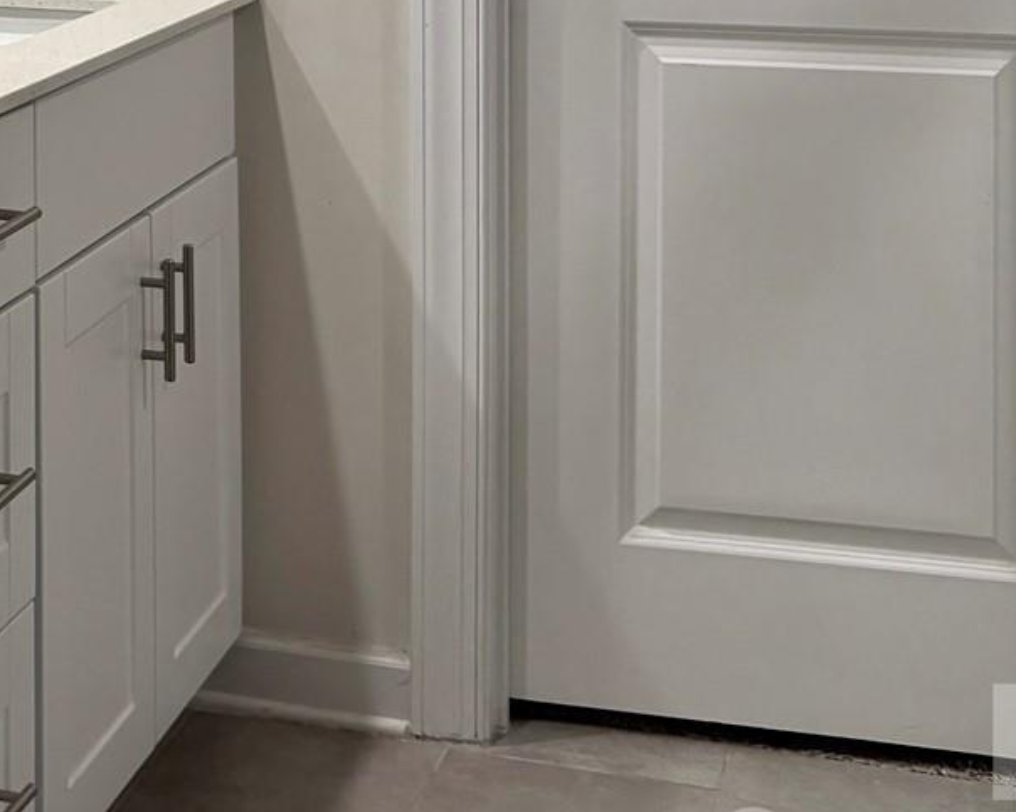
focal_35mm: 86
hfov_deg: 20.8
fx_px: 2586
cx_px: -193
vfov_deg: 16.7
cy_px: -277
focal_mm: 5.96
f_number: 1.6
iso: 80
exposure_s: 1/120
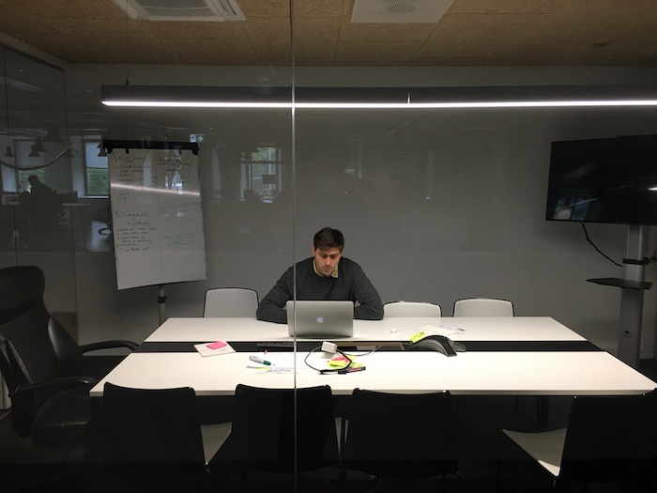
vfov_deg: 48.2
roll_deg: +0.8
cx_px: 328
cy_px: 246
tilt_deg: -5.7
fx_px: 550
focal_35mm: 29
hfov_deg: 61.7
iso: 50
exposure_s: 1/33
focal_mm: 4.15
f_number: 2.2
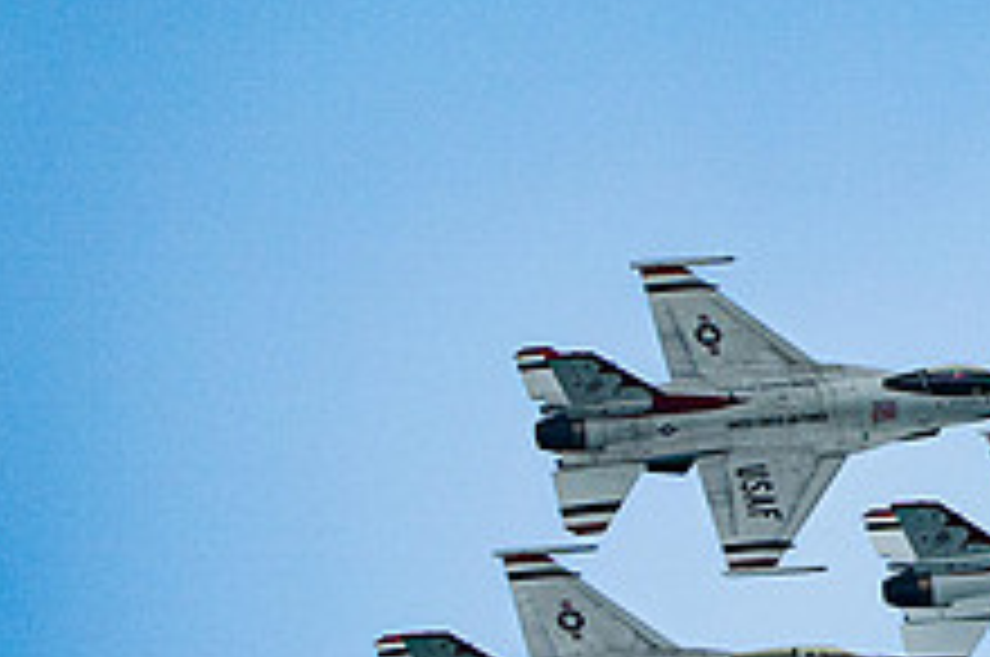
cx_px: 1206
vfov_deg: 0.8
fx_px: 47944
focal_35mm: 1746
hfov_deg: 1.2
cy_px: 587
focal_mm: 400
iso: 640
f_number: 9
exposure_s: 1/1250
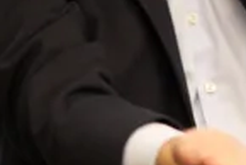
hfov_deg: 5.8
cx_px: 326
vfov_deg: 3.8
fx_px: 2408
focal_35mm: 352
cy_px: -299
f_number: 1.8
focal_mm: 50
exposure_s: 1/100
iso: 250
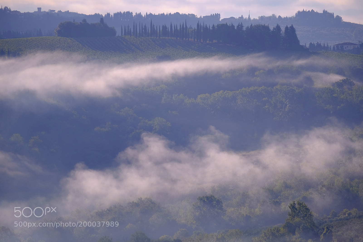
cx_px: 182
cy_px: 121
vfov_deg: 4.6
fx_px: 3024
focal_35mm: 300
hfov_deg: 6.9
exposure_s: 1/400
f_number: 5.6
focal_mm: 200
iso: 200
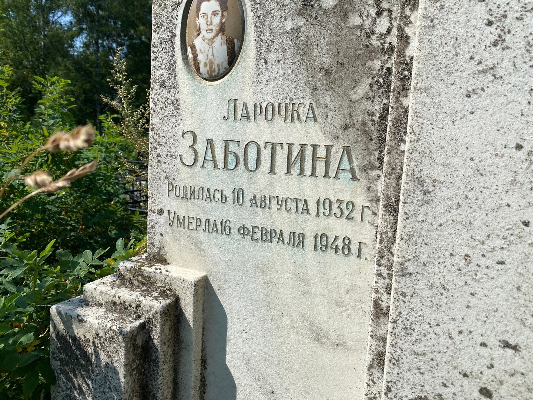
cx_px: 266
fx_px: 400
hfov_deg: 67.3
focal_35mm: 26
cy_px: 200
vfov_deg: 53.1
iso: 32
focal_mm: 4.25
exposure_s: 1/4115
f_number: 1.8
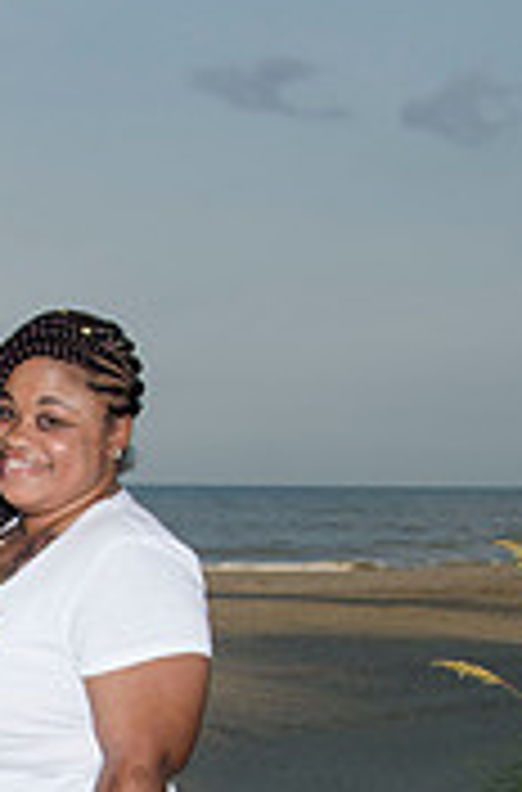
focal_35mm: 96
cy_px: 734
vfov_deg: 20.8
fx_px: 2104
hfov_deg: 13.8
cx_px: -72
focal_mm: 25
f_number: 7.1
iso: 100
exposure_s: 1/250
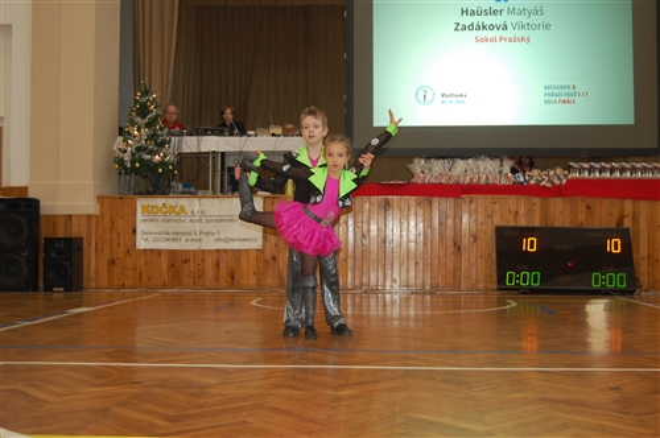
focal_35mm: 45
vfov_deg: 29.8
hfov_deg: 43.7
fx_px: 824
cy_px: 219
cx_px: 330
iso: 400
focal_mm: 30
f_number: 4.2
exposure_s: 1/60
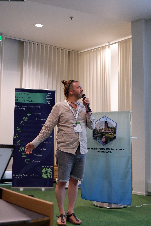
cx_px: 76
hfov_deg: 29.9
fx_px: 283
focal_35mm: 45
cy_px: 113
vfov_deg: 43.6
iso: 5000
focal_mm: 30.5
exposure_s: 1/180
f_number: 4.7
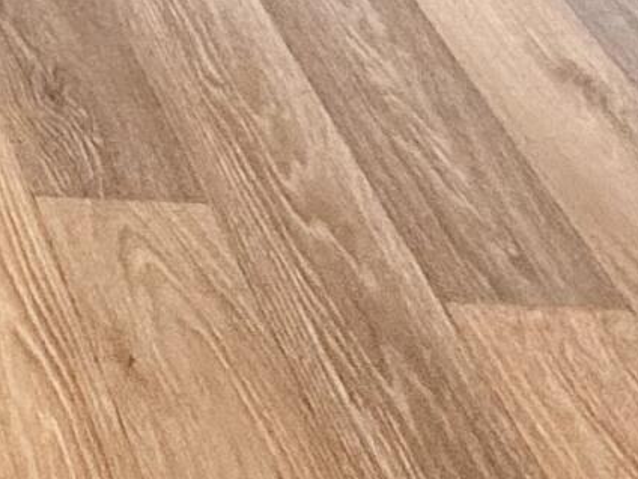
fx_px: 1825
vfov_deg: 10.5
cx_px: -707
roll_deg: -0.1
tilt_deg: -16.1
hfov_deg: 15.2
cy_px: -960
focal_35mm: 99
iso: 250
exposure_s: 1/60
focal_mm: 2.22
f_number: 2.2
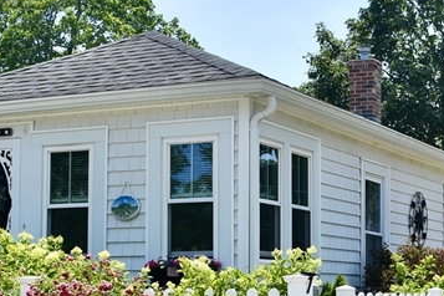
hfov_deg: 23.4
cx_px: 331
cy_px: 247
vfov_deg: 15.8
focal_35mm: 86
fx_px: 1061
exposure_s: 1/500
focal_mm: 20
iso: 200
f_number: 8
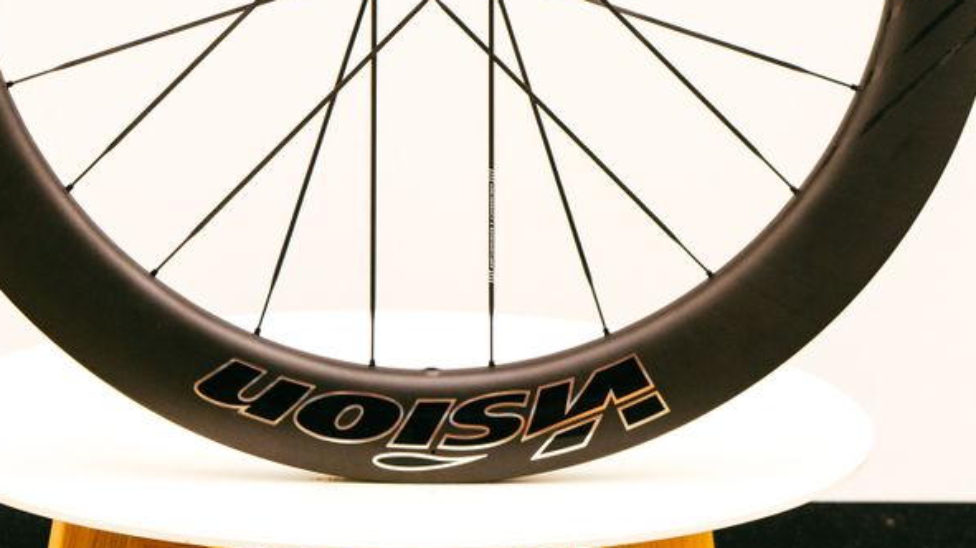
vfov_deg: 14.0
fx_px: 2173
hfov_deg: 25.3
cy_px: -100
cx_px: 433
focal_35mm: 84
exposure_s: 1/125
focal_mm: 37
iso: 1600
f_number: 7.1
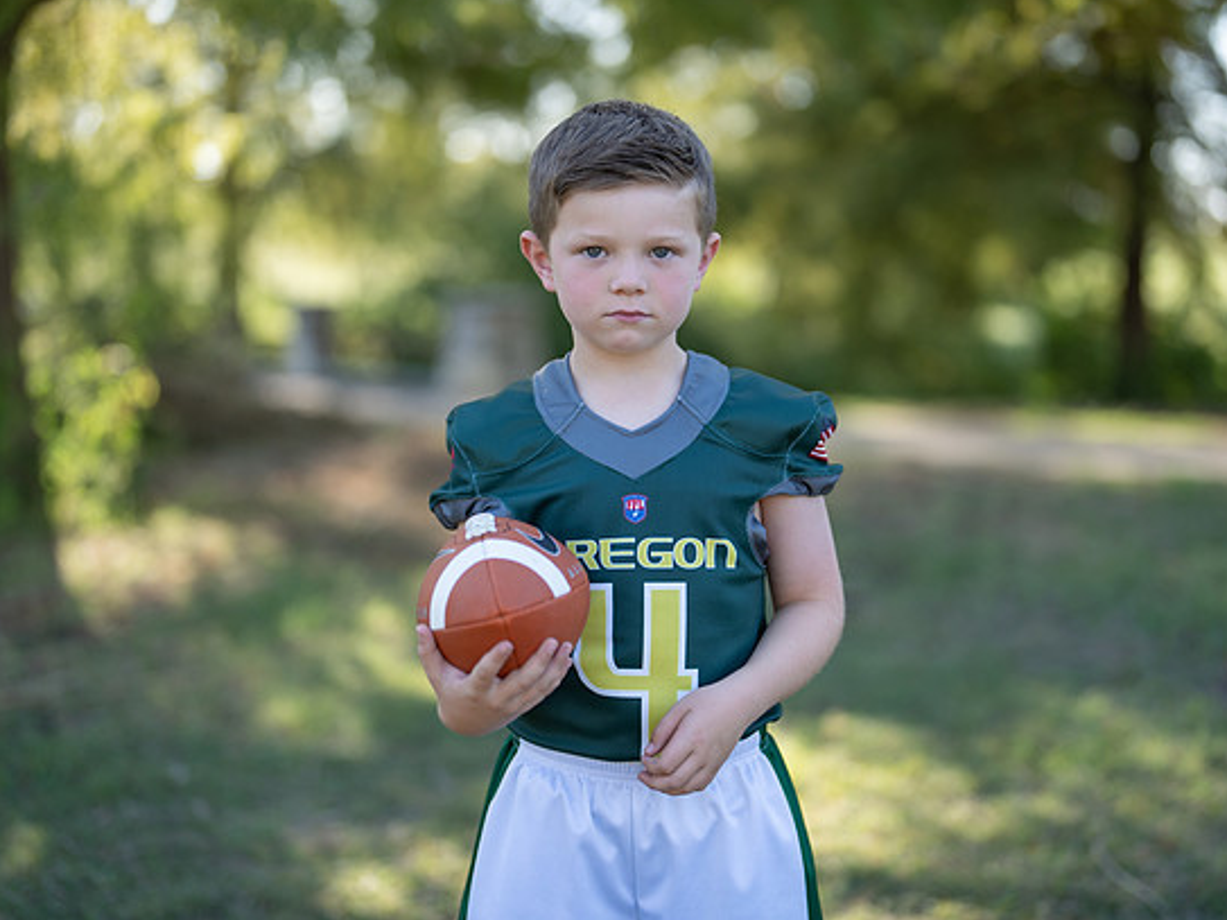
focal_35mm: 55
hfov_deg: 34.9
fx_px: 1949
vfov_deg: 26.5
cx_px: 630
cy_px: 454
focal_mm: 50
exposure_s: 1/1250
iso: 100
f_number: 1.2
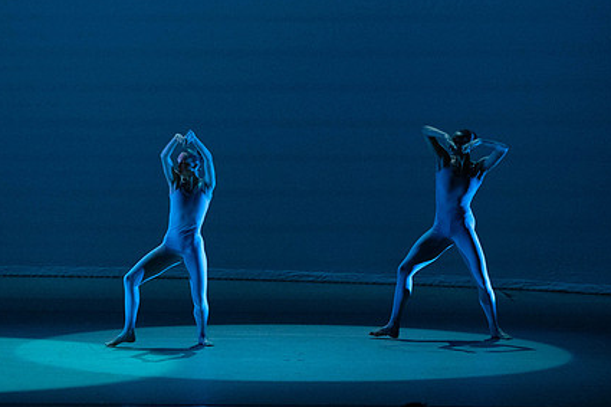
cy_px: 169
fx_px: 4377
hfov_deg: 8.0
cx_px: 206
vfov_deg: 5.3
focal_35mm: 258
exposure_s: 1/400
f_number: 5.6
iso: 16000
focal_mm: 189
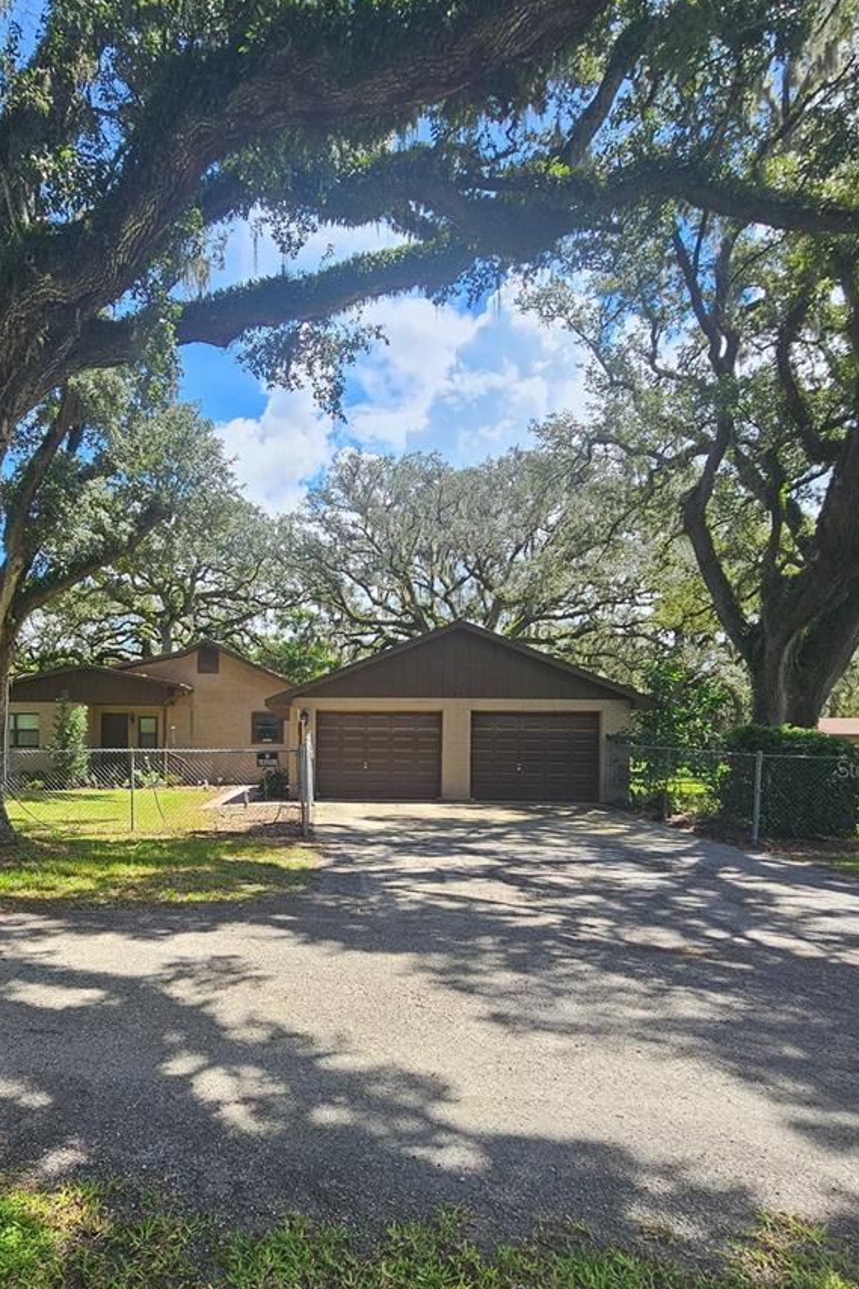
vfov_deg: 85.9
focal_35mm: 19
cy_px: 768
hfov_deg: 62.4
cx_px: 264
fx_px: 680
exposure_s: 1/696
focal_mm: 2.2
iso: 50
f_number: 2.2
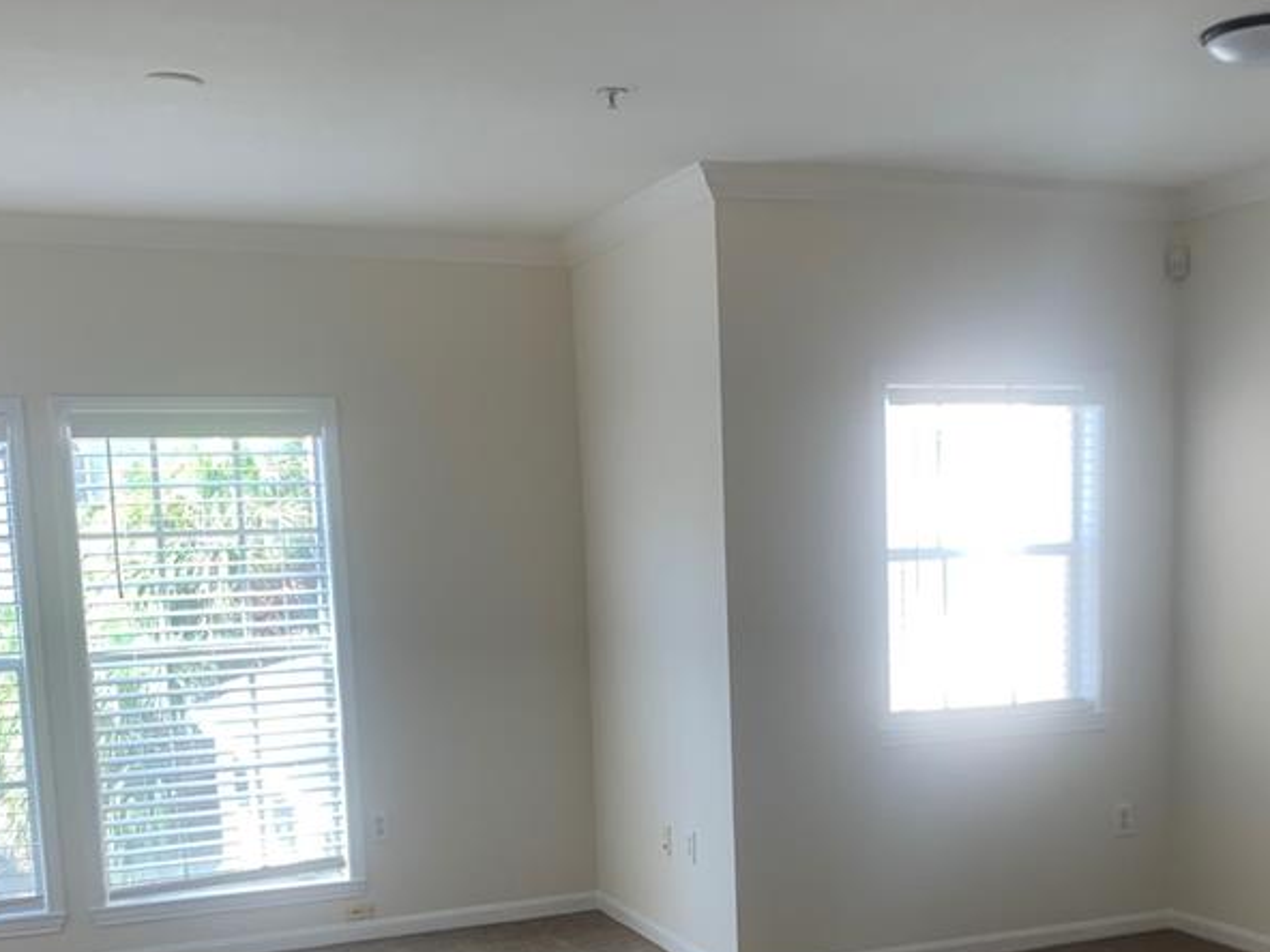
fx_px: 1651
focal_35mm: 45
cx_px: 830
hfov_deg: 41.6
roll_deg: +1.8
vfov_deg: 31.3
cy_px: 770
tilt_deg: -6.7
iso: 50
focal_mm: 4.25
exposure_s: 1/120
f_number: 1.8
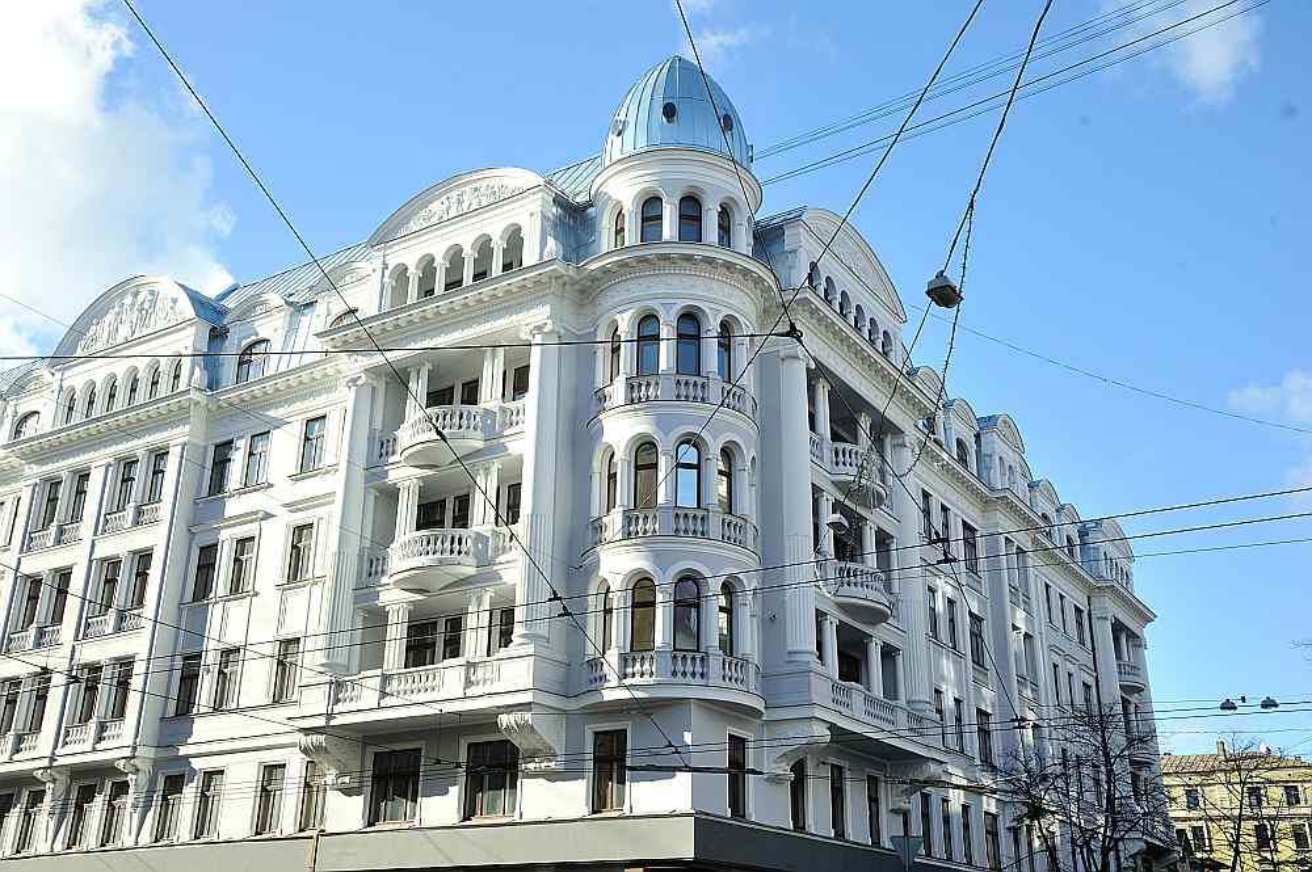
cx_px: 656
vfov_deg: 35.0
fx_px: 1384
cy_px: 436
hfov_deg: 50.7
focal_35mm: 38
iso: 250
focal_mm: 38
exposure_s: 1/350
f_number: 8
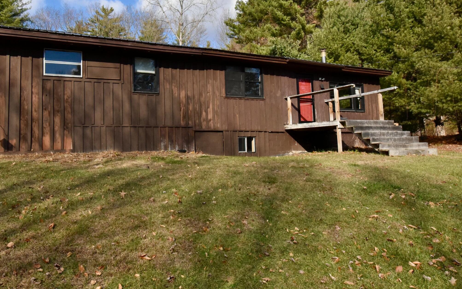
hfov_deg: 63.7
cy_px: 116
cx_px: 172
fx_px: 365
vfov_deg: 43.0
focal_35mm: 29
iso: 4000
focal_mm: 19
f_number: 16
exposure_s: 1/2000
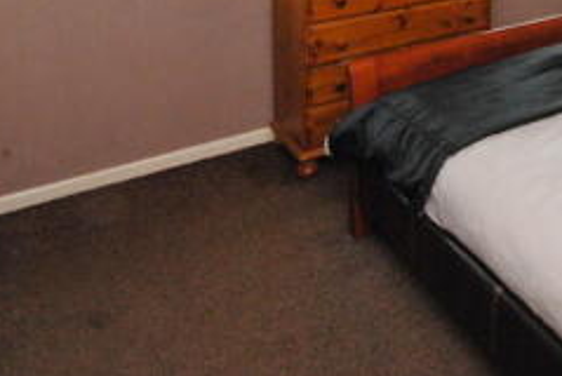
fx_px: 641
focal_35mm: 41
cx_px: 558
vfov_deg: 26.7
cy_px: -135
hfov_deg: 41.4
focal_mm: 10
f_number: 14
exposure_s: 1/60
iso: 1600
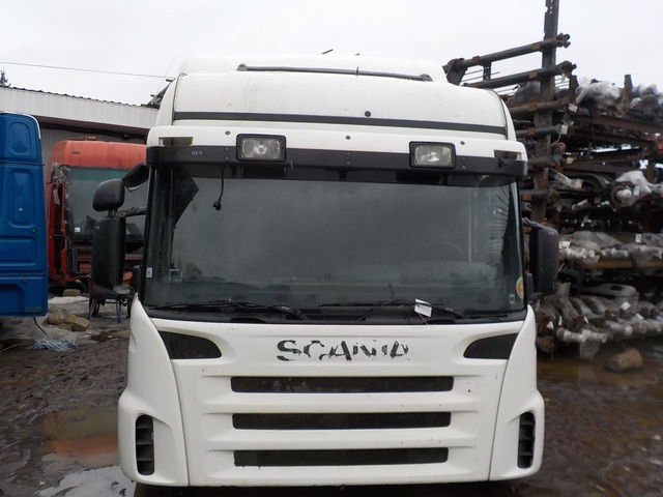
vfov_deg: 46.8
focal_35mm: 30
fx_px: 575
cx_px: 332
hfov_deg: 60.0
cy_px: 248
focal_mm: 4.1
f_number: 3.3
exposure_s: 1/640
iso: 125
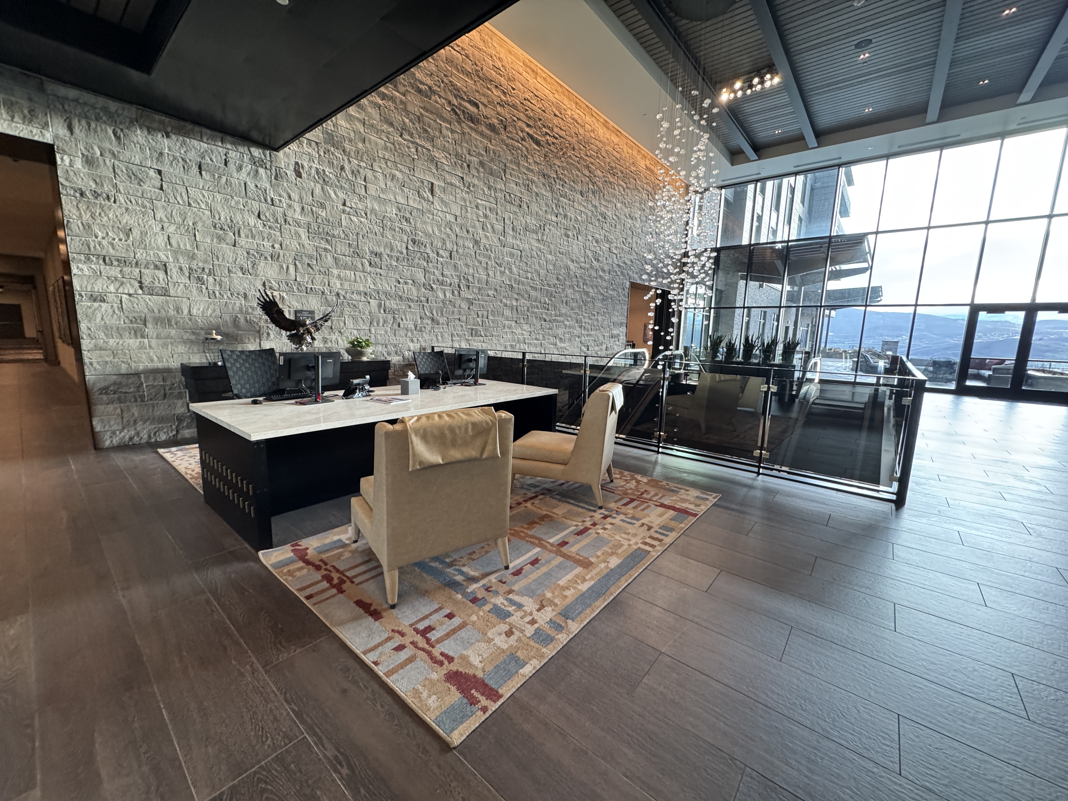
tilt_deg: -9.9
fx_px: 432
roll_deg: -0.9
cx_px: 534
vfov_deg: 85.7
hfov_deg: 102.1
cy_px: 400
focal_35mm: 14
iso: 320
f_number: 2.2
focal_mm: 2.22
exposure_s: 1/120
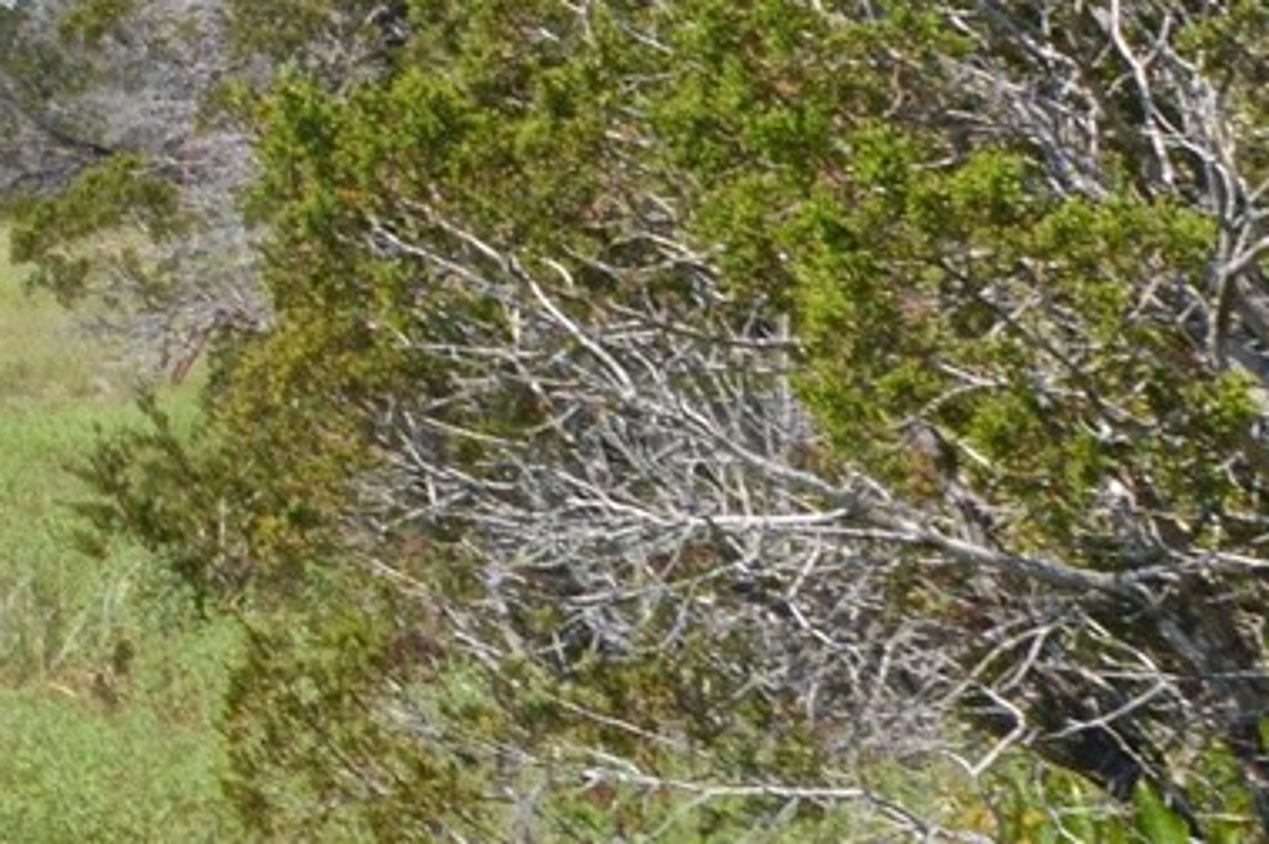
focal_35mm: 86
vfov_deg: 15.8
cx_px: -936
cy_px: 211
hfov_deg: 18.9
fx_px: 3029
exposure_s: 1/50
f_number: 16
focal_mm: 10
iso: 200
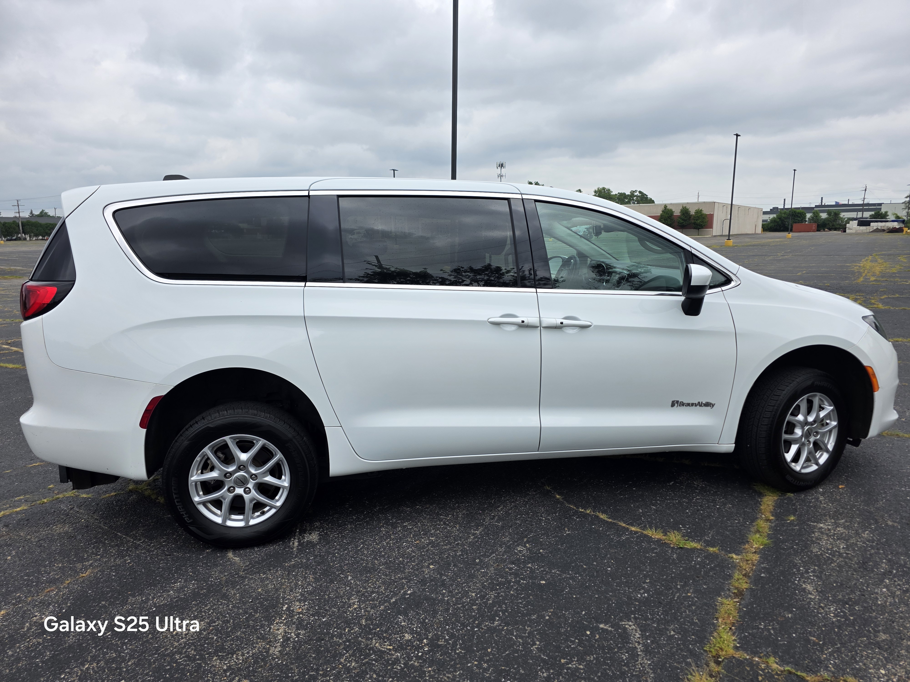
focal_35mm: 23
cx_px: 455
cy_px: 341
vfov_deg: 58.9
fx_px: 605
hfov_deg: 73.9
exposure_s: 1/4057
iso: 80
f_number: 1.7
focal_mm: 6.3
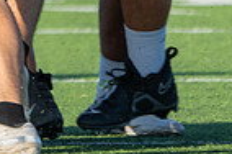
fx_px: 14963
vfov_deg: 0.6
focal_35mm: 2327
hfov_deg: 0.9
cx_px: -301
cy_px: -177
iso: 200
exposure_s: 1/500
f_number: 5.6
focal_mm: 376
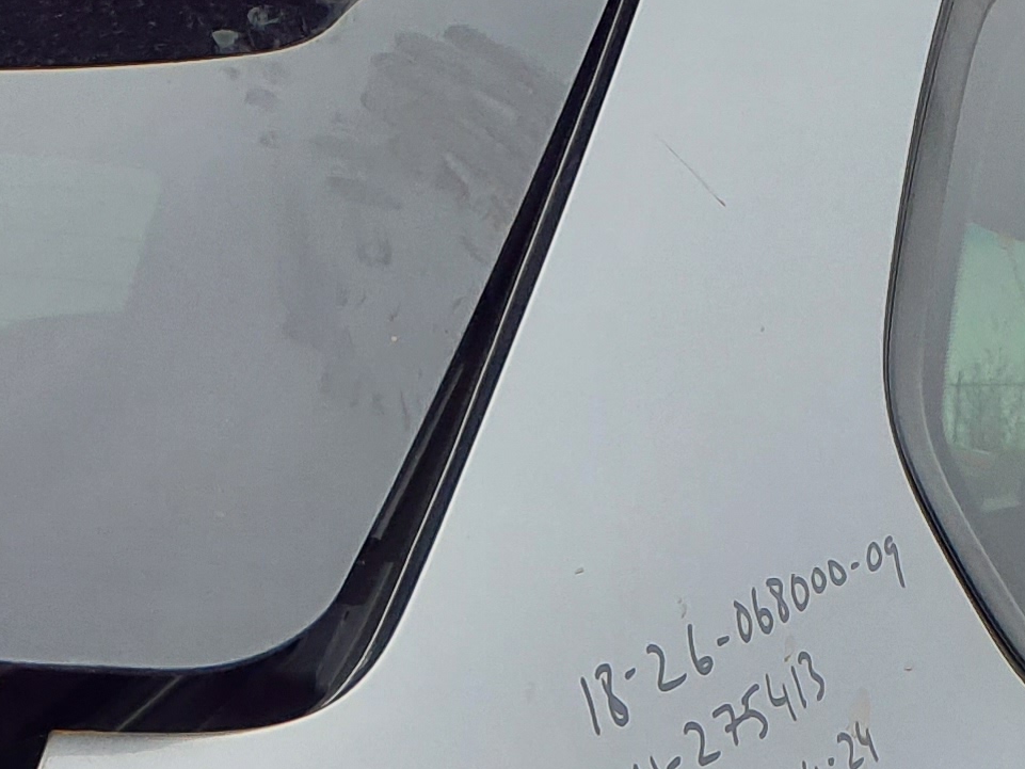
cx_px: 230
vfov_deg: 12.2
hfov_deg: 16.9
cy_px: 1128
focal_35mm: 116
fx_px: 3435
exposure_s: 1/447
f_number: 1.9
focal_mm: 3.58
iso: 40
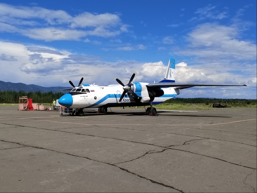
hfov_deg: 50.1
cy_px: 96
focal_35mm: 37
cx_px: 128
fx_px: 275
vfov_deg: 38.7
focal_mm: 5.52
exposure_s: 1/2683
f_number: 1.9
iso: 206
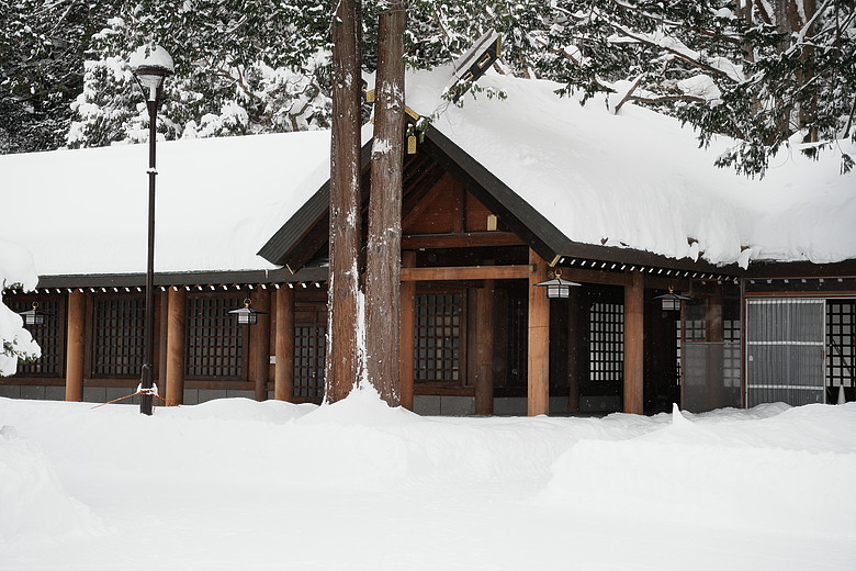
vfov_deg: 20.4
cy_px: 286
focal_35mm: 67
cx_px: 428
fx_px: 1588
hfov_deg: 30.2
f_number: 2.8
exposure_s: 1/640
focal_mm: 66.8
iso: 125
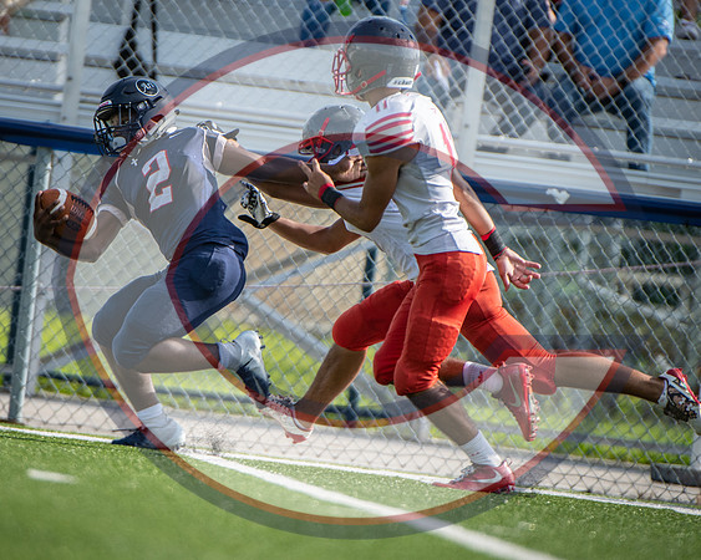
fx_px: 14352
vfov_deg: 2.2
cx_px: 233
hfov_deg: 2.8
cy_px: 302
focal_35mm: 692
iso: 160
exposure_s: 1/1000
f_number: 4
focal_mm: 380
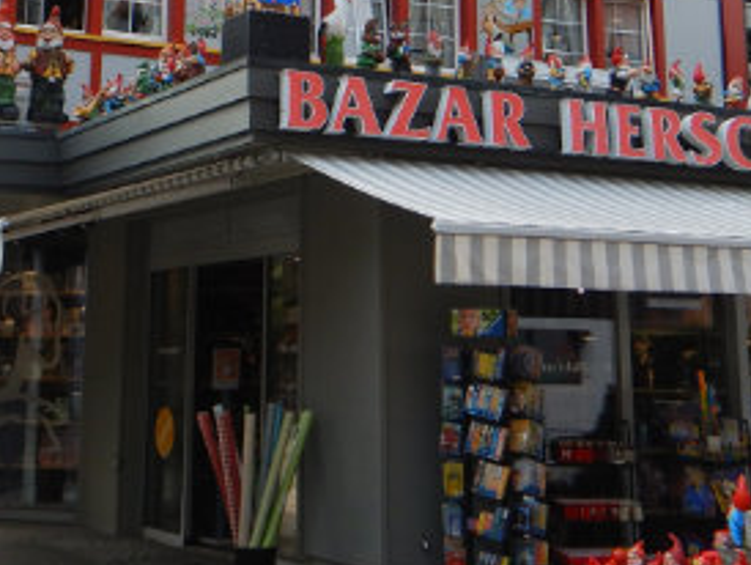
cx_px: 282
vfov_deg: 20.2
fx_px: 1520
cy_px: -30
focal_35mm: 70
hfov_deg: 27.7
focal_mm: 4.3
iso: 125
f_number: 2.8
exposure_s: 1/800
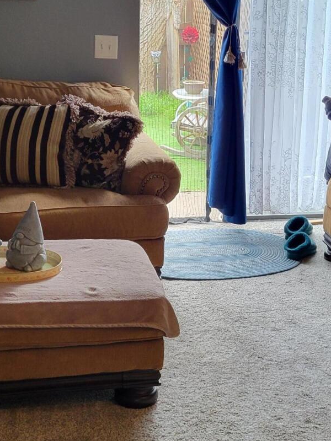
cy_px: 196
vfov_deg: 29.8
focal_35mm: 65
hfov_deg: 22.6
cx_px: 190
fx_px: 829
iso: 160
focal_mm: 5.4
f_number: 1.8
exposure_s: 1/120
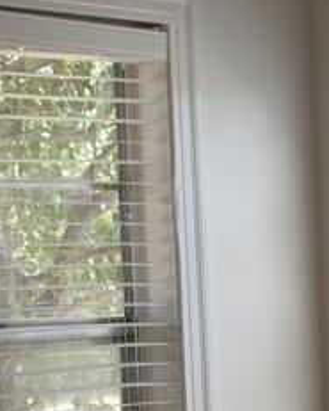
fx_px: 1851
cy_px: 585
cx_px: 413
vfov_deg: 12.2
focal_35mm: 152
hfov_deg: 10.0
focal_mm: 23
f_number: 6.7
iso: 200
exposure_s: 1/90
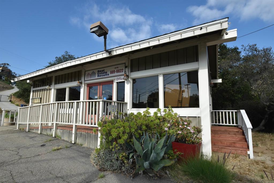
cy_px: 92
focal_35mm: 17
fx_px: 131
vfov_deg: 69.7
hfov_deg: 92.4
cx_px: 137
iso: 100
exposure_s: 1/250
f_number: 8
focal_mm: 11.5
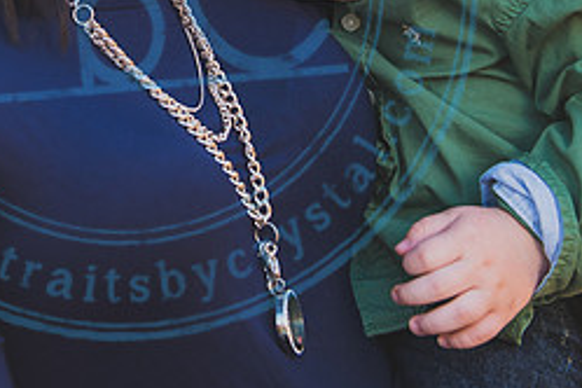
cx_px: 103
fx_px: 1358
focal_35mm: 84
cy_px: -18
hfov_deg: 23.8
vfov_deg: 15.9
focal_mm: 36
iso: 200
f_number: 4
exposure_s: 1/200
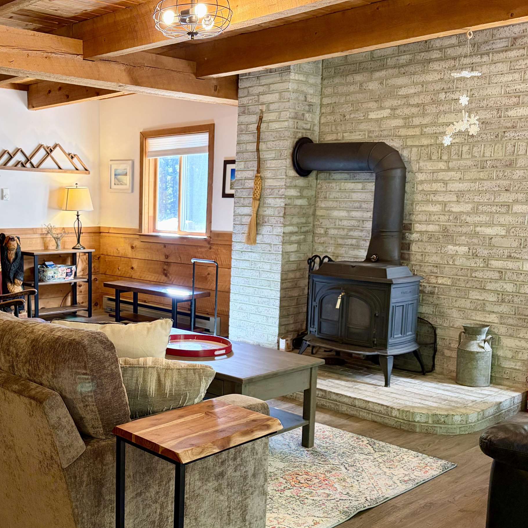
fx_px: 673
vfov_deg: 42.7
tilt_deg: -8.6
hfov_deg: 41.4
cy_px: 303
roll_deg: +0.1
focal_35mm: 39
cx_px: 125
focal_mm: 5.96
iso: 200
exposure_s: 1/60
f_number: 1.6
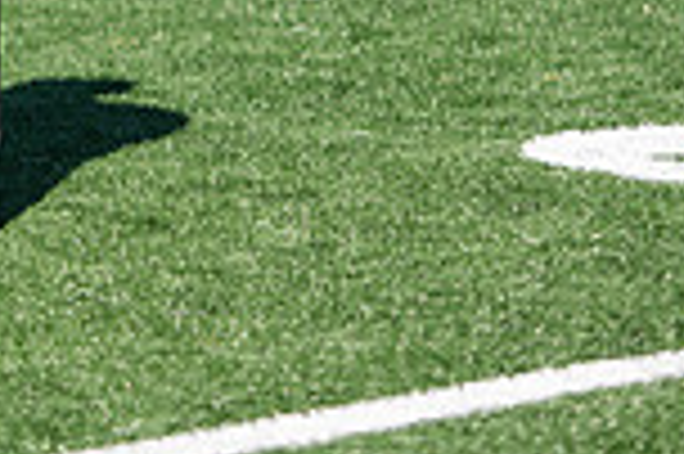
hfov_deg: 4.6
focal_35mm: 444
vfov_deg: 3.1
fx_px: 8427
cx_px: -320
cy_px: -366
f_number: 3.2
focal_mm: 116
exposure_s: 1/1600
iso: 200
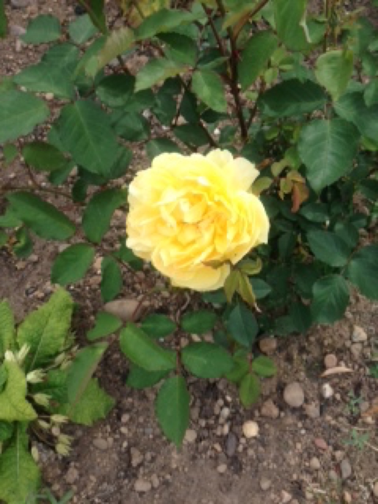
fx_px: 510
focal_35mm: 35
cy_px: 252
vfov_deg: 52.6
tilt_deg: -69.8
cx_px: 189
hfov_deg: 40.7
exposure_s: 1/394
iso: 50
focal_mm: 4.28
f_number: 2.4
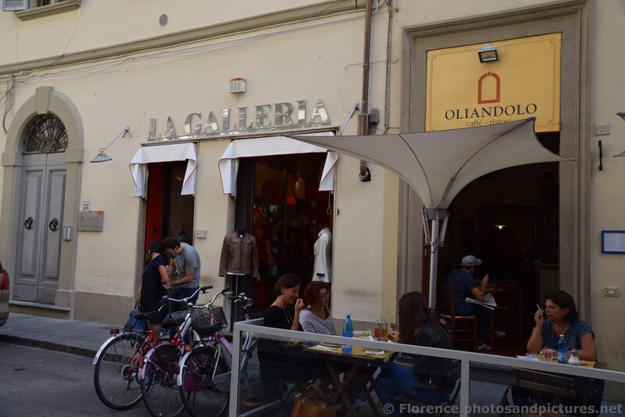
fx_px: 573
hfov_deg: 57.2
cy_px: 208
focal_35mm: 33
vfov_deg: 40.0
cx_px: 312
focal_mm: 22
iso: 400
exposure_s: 1/250
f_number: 8
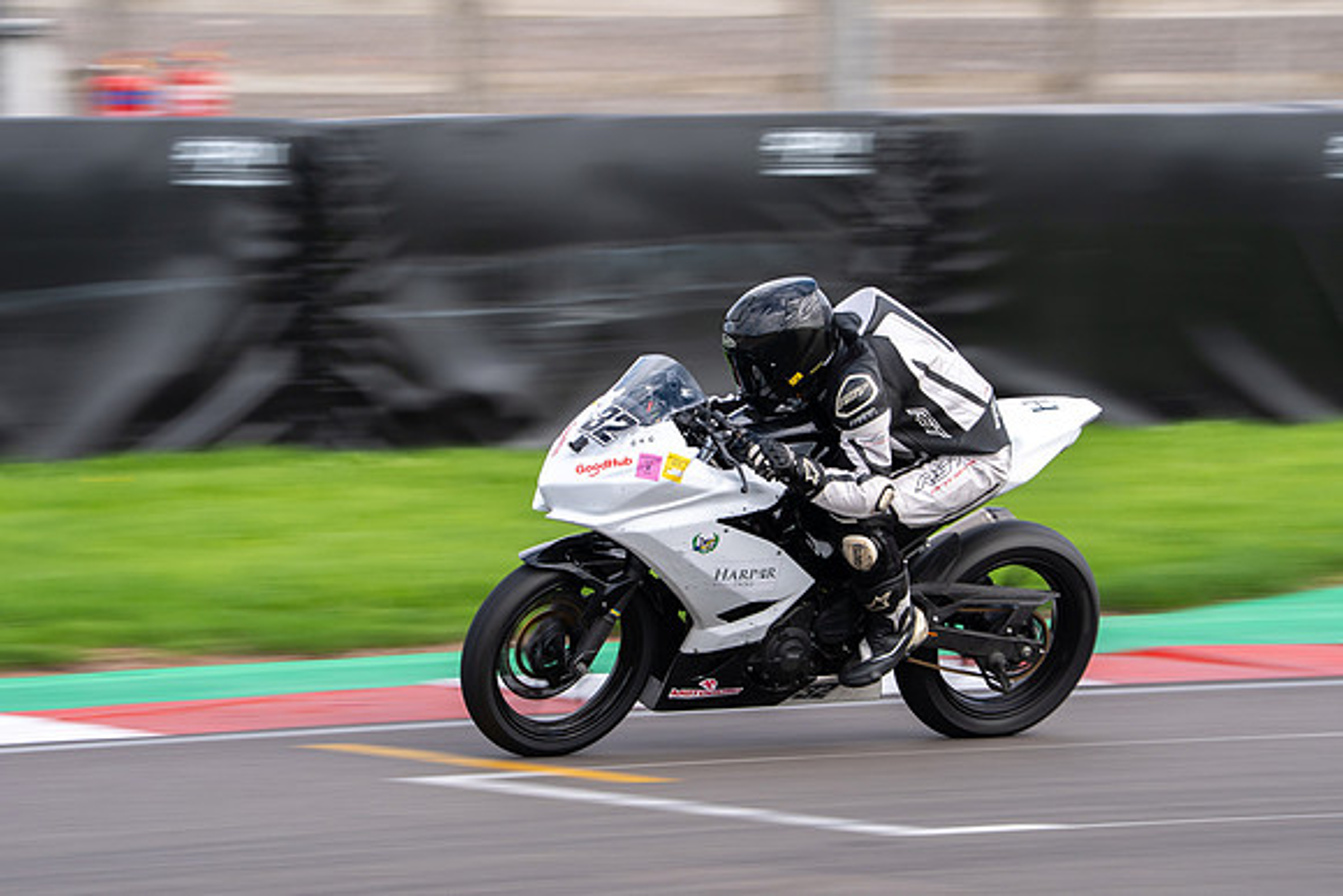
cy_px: 470
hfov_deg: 4.9
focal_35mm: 417
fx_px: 15561
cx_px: 729
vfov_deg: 3.3
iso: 320
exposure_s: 1/200
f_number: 11
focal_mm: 381
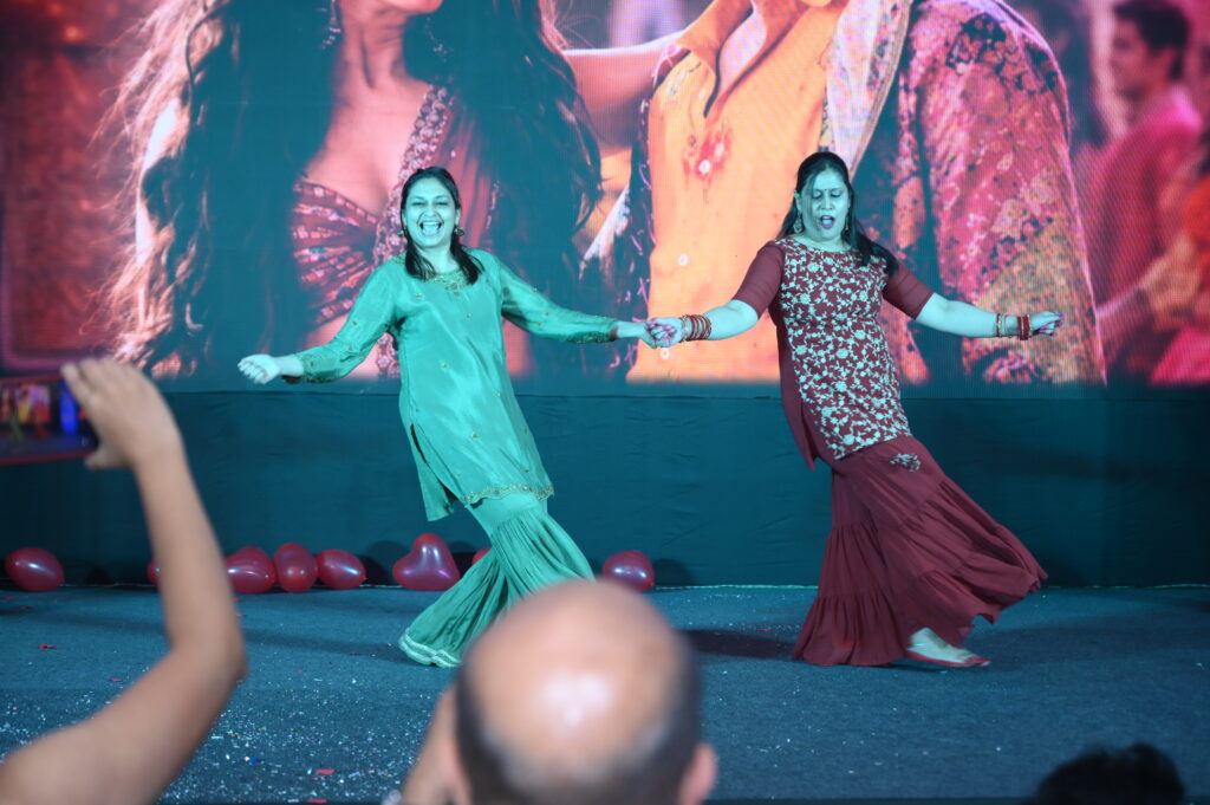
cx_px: 605
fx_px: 2351
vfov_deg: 19.4
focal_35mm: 70
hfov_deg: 28.9
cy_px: 402
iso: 1250
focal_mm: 70
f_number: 4.5
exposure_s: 1/160
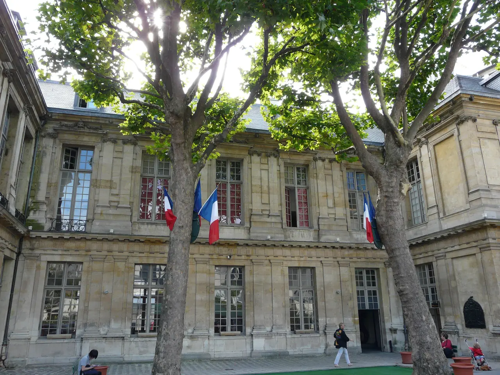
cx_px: 250
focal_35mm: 28
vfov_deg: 49.7
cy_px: 188
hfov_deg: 63.4
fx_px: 404
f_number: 3.6
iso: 100
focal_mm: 4.6
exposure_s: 1/125
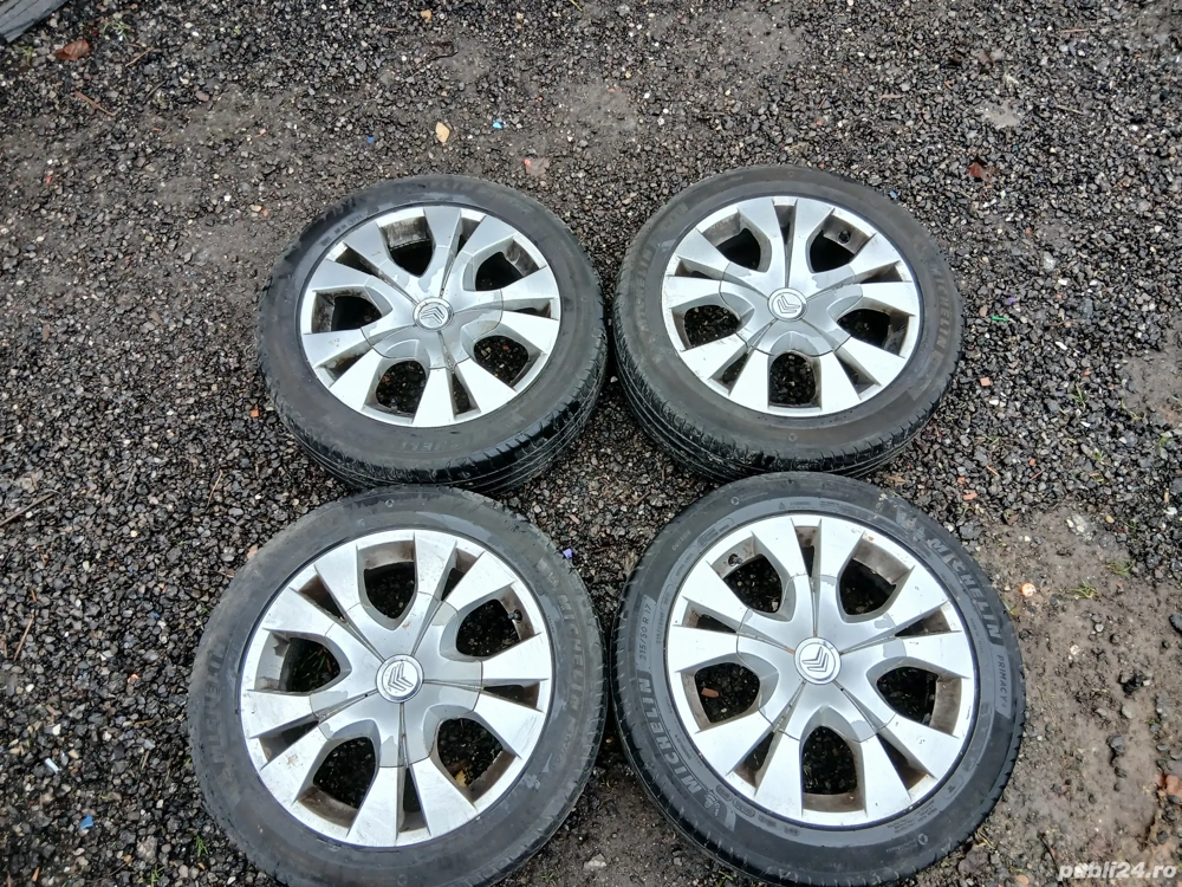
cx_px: 591
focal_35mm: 26
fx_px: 888
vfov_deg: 53.1
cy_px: 444
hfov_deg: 67.3
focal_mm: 3.98
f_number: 1.8
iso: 64
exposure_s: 1/50
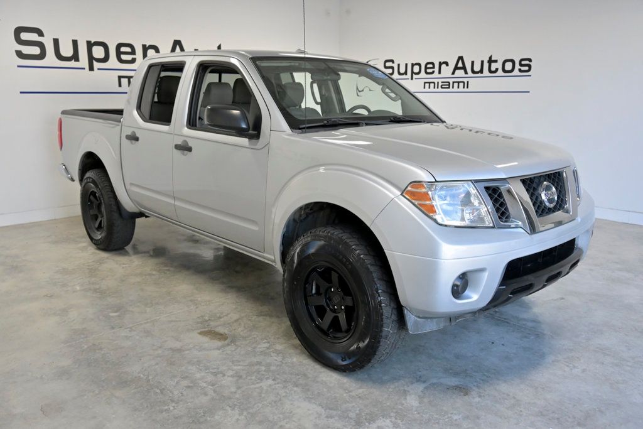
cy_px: 214
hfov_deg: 63.7
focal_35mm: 29
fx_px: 518
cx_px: 322
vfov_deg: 45.0
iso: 2500
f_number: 4.5
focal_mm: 29
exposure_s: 1/1250
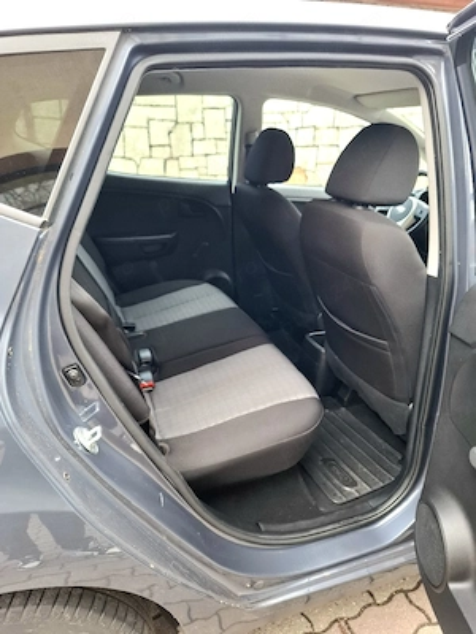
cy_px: 317
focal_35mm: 23
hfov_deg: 58.9
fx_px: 422
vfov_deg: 73.9
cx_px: 238
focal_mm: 5.54
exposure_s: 1/100
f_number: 1.8
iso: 200
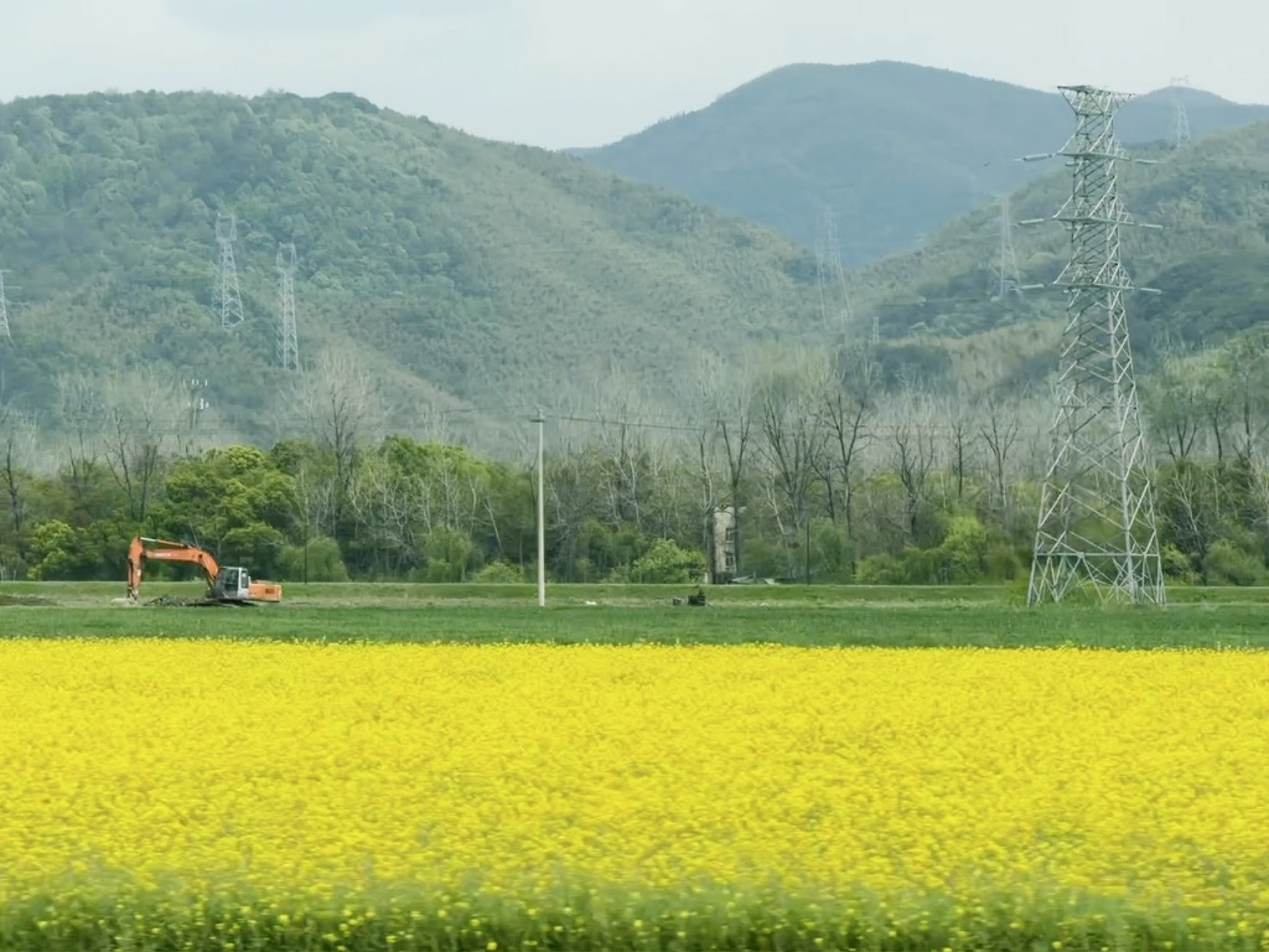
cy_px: 476
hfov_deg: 9.9
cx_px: 634
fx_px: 7332
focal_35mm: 200
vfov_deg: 7.4
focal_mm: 16.89
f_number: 2.8
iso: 32
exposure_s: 1/639
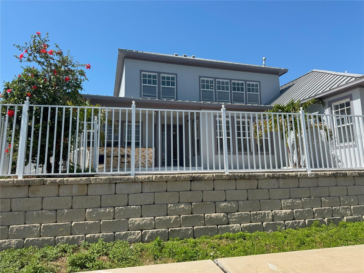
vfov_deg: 56.8
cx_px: 182
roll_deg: +1.3
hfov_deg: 71.6
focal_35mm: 24
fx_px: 252
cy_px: 136
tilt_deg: +9.1
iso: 80
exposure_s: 1/4049
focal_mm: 6.76
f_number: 1.78
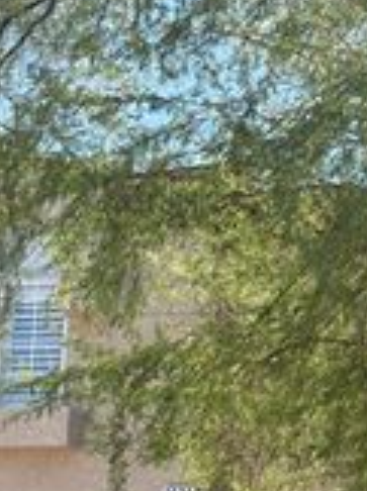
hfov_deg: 14.0
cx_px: 537
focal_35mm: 99
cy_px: 477
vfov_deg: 19.4
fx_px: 1403
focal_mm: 6.76
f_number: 1.78
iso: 64
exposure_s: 1/1475
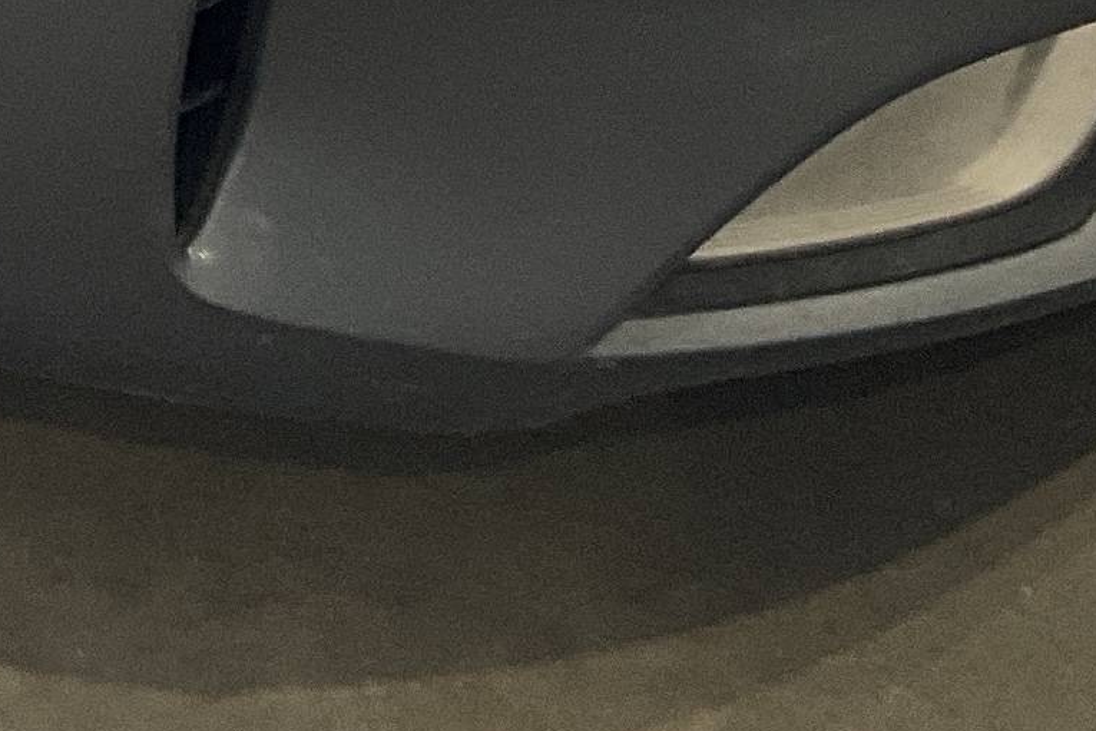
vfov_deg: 7.9
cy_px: -1164
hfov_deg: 12.0
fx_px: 4840
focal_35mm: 159
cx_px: -777
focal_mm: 3
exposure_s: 1/122
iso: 64
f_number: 1.8
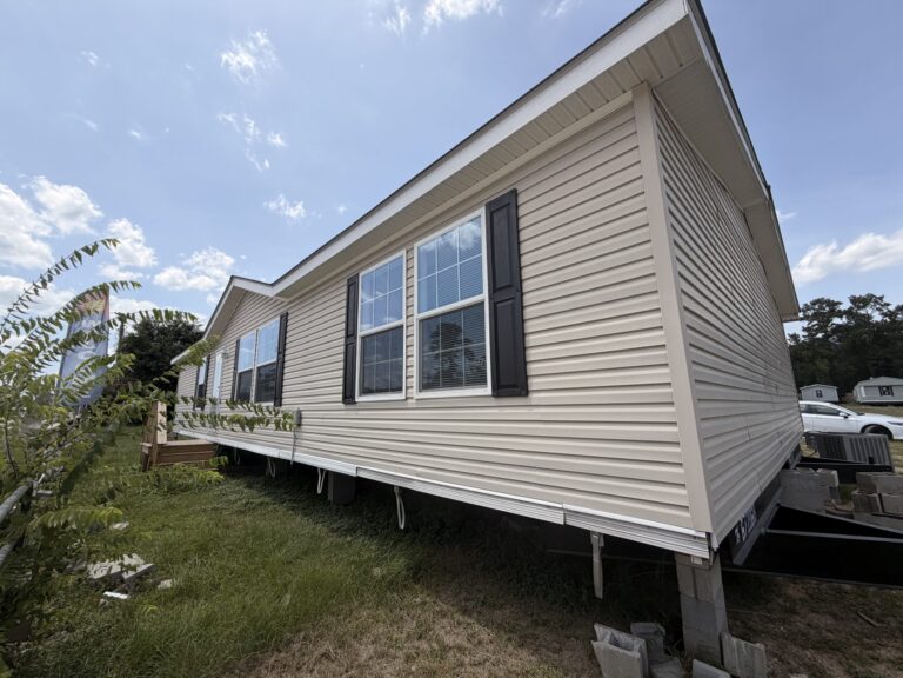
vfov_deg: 85.7
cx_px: 452
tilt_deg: +12.0
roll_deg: +1.7
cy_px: 339
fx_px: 365
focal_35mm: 14
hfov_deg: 102.1
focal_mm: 2.22
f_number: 2.2
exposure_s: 1/770
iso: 25
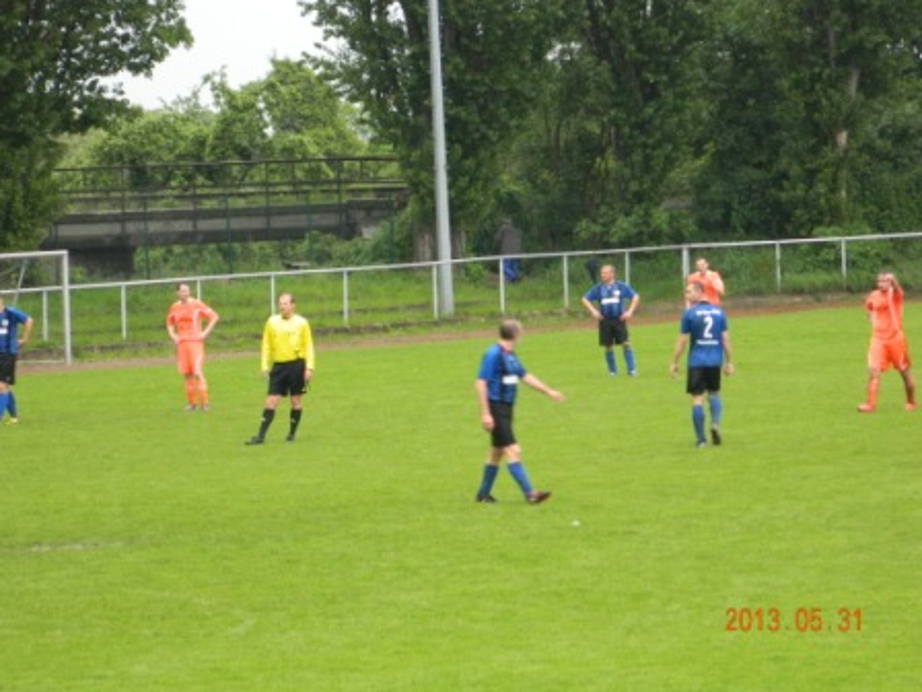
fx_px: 7405
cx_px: 461
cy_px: 346
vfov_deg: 5.3
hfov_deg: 7.1
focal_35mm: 278
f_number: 5.6
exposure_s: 1/30
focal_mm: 50
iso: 400
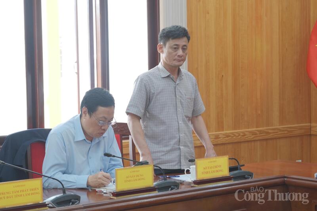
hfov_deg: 26.7
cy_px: 106
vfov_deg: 17.9
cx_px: 158
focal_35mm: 76
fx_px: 669
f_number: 4
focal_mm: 50.5
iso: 1600
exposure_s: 1/150
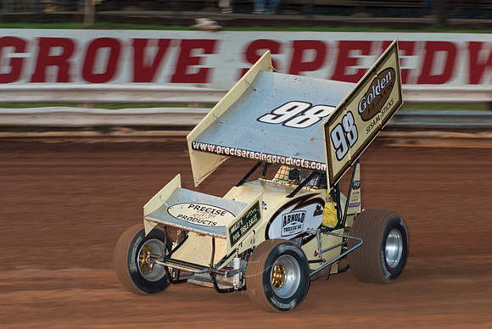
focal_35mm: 120
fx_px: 1642
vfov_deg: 11.4
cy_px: 164
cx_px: 246
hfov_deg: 17.0
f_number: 4.5
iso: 100
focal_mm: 80
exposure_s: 1/400
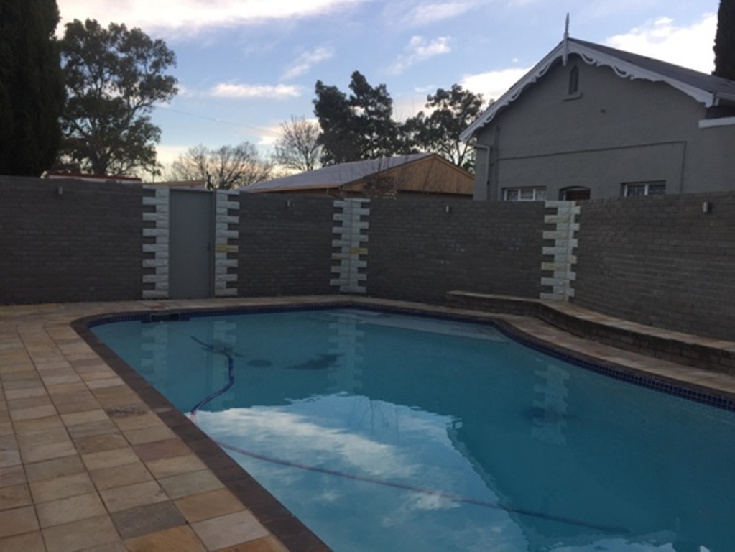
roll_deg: -2.2
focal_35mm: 29
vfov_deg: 48.3
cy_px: 276
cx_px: 368
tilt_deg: -4.9
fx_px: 616
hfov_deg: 61.6
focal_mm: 4.15
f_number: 2.2
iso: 32
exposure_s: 1/293
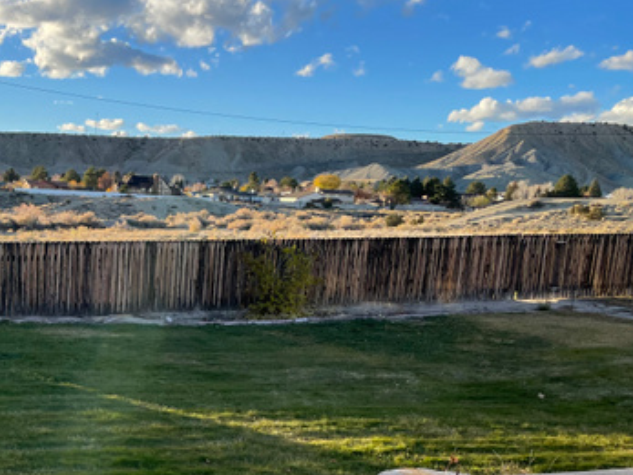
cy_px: 376
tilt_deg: -10.6
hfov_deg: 37.6
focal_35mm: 48
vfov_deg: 29.6
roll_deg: -2.9
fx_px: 877
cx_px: 88
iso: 32
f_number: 1.6
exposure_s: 1/955
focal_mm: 4.2
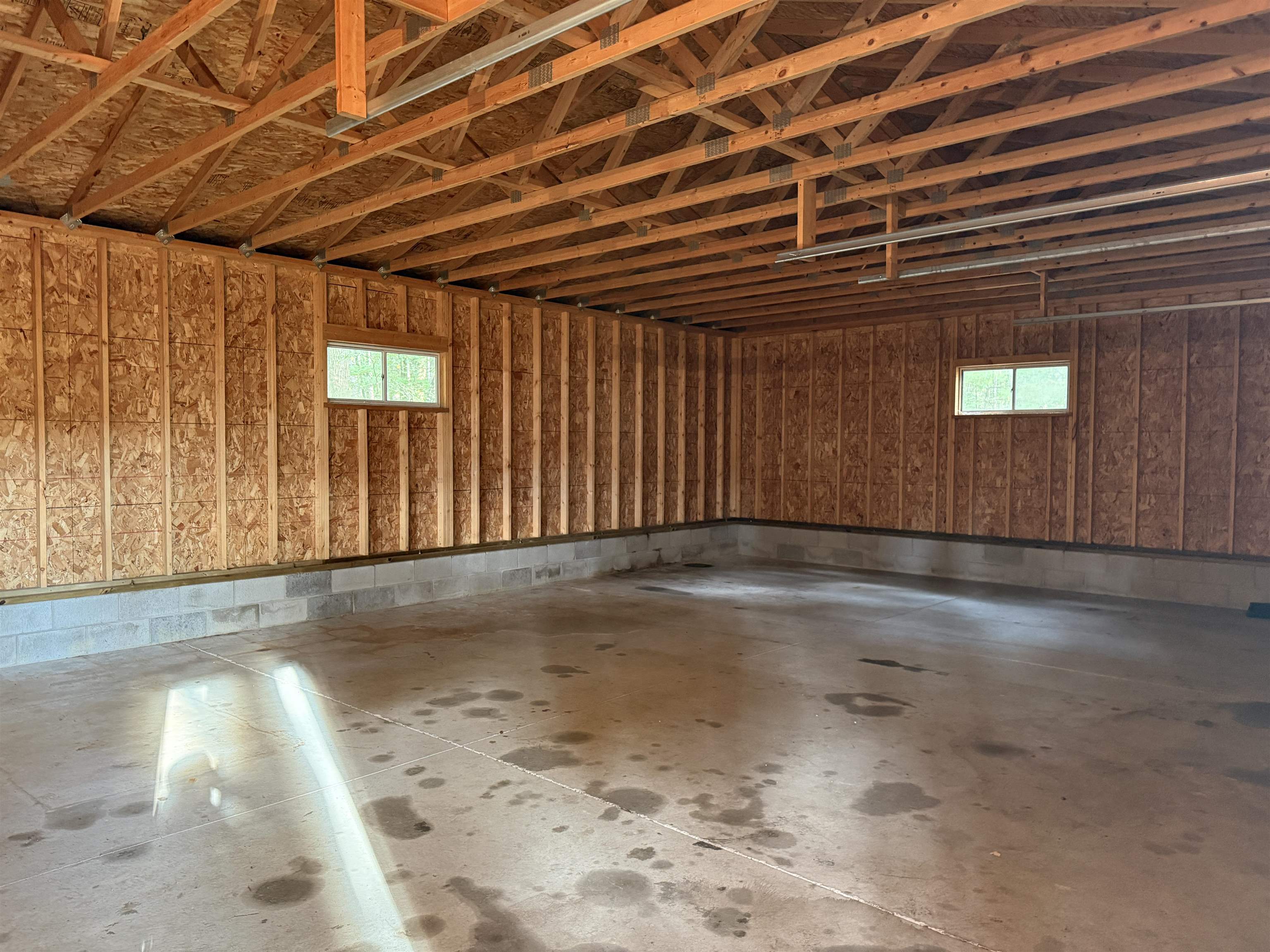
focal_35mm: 24
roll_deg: -0.4
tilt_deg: -1.4
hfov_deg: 71.6
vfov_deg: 56.8
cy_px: 476
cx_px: 635
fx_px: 881
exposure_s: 1/40
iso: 640
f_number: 1.78
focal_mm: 6.76
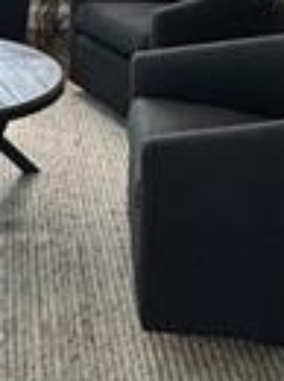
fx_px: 911
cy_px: -9
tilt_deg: -13.9
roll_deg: -1.3
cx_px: -47
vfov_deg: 22.6
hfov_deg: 17.0
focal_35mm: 83
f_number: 2.2
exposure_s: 1/60
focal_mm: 2.22
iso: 800
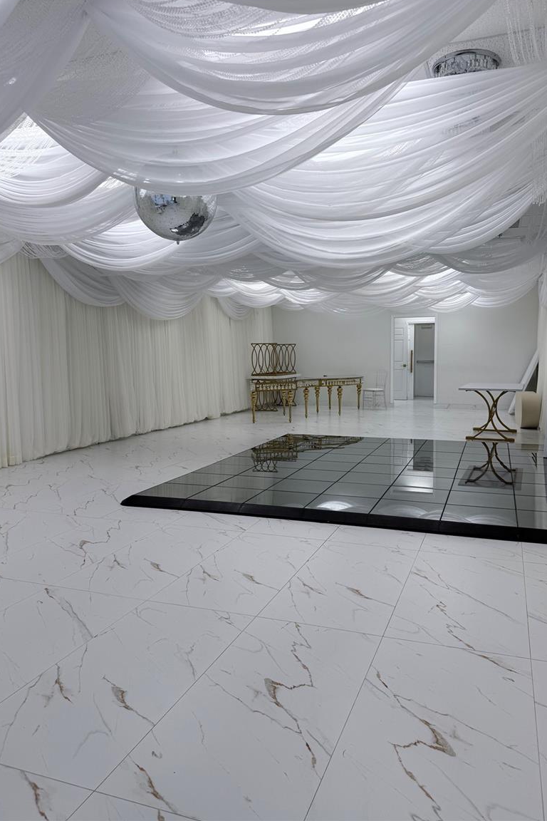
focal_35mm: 26
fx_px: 593
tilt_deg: -4.3
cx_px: 289
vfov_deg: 69.4
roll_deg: +0.6
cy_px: 394
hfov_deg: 49.5
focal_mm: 6.76
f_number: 1.78
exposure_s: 1/212
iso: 64
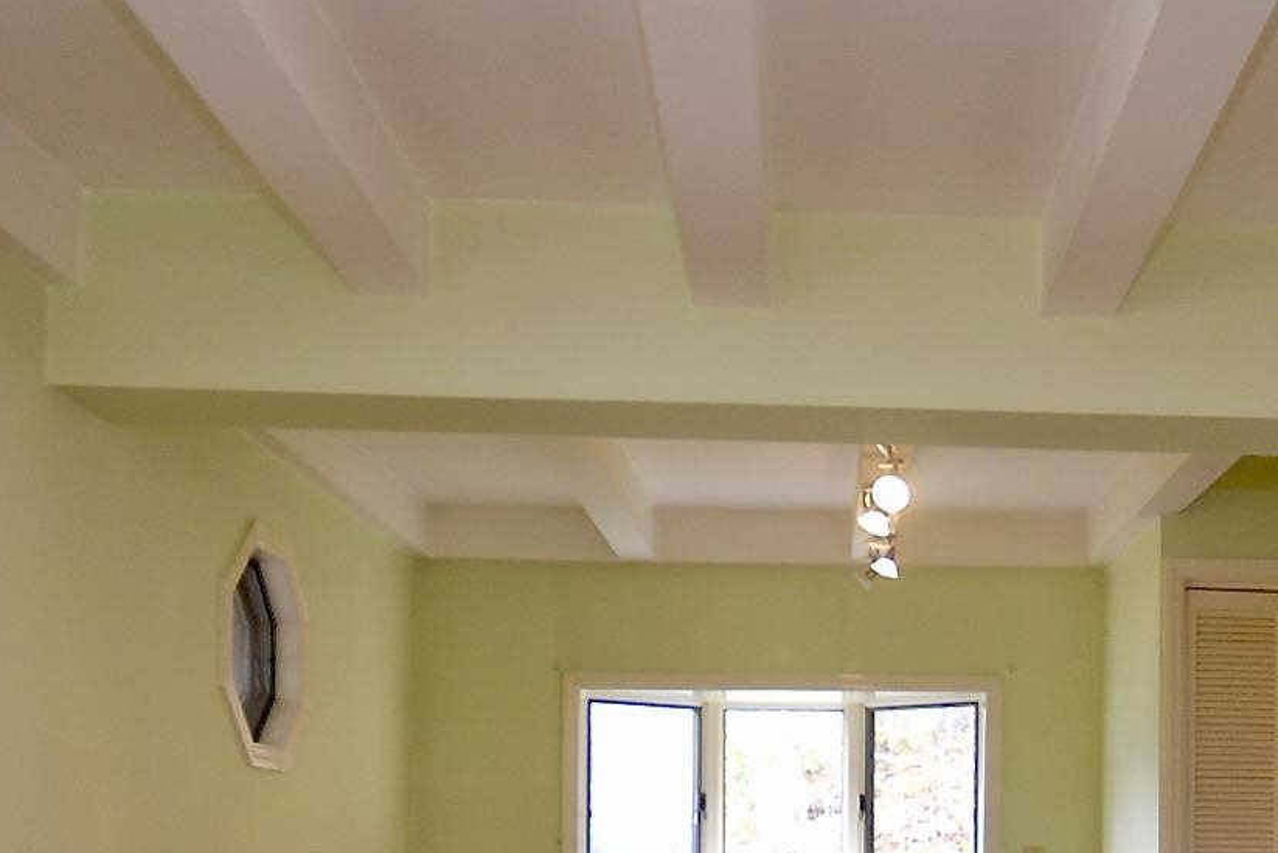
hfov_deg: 46.1
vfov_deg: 29.6
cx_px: 781
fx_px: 1491
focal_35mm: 42
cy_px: 867
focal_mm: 10
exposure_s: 1/60
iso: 640
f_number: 3.5
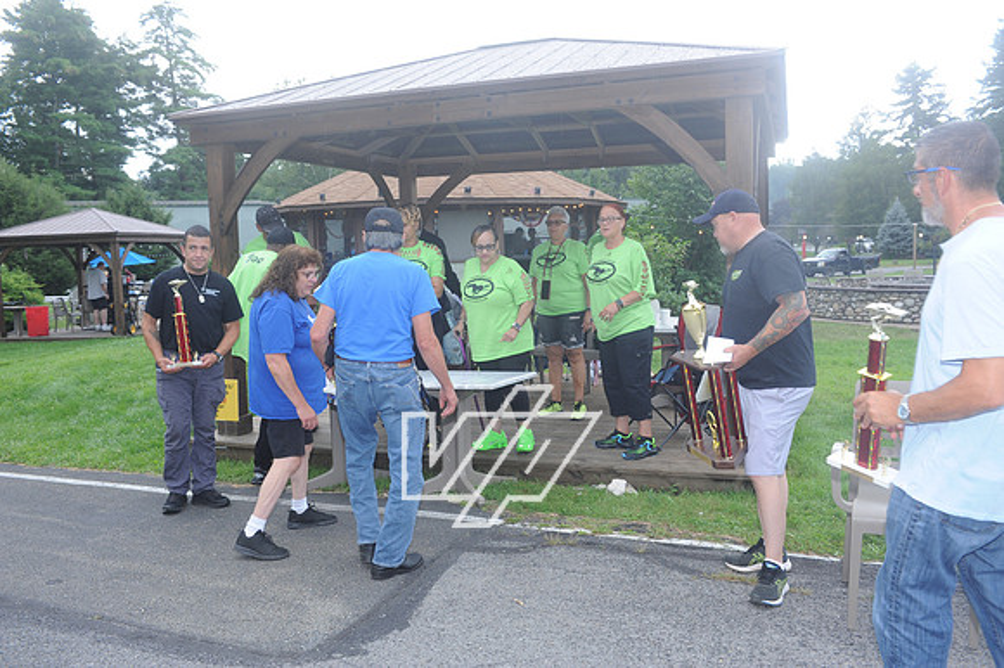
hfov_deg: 65.5
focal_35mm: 28
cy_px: 334
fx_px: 780
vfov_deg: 46.4
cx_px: 502
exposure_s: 1/100
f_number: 6.3
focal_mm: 28
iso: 500
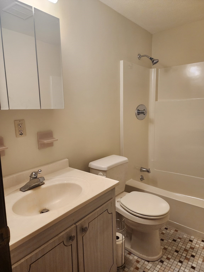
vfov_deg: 73.9
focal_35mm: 23
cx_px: 102
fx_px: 181
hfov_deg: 58.9
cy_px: 136
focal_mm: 6.4
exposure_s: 1/120
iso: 250
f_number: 1.8
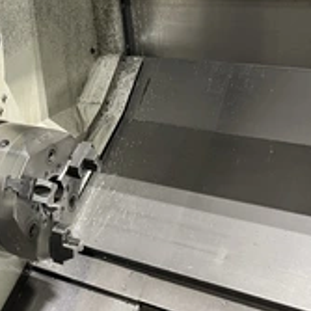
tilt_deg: -15.7
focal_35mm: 55
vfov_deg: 30.8
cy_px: 102
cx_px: 48
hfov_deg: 30.1
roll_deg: +2.3
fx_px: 559
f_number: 1.6
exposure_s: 1/47
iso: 500
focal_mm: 5.1
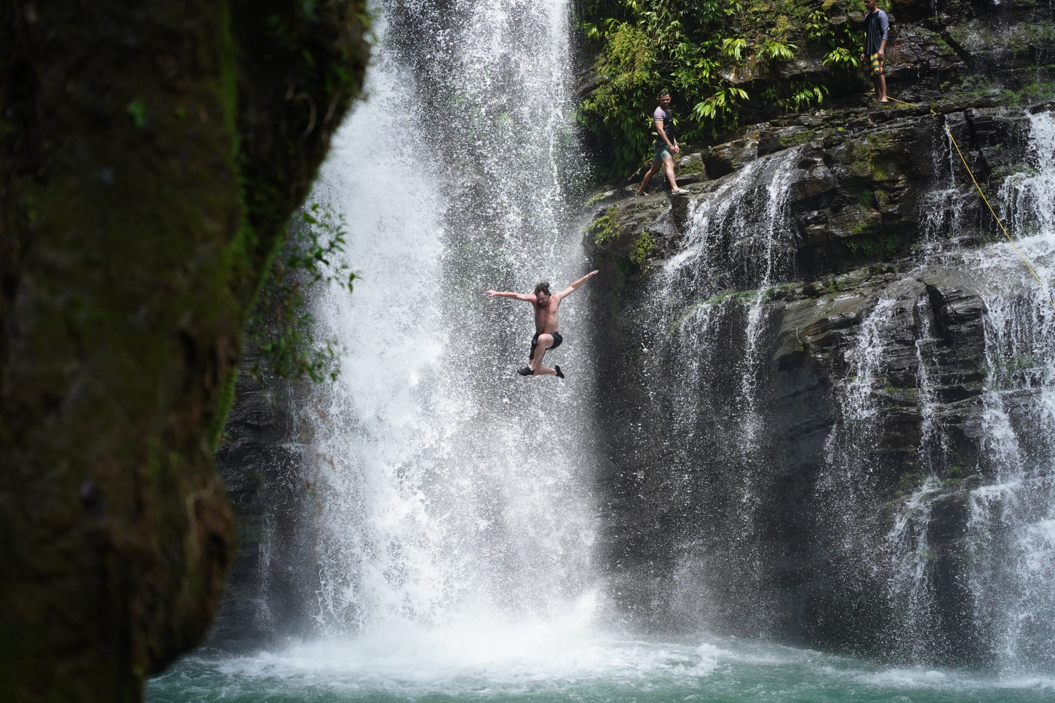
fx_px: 2139
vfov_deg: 18.7
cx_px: 528
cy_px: 352
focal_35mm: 73
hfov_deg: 27.7
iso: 1250
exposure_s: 1/3200
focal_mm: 73
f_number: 4.5
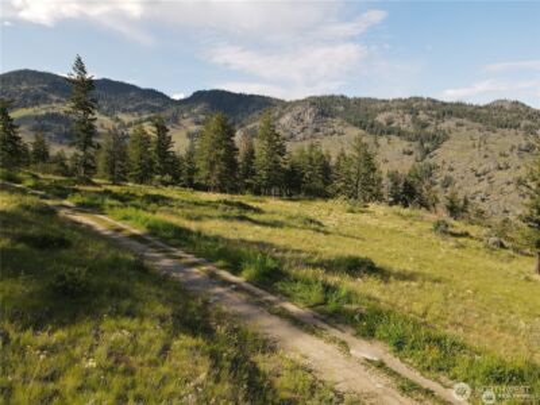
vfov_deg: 56.8
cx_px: 270
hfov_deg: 71.6
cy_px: 202
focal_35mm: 24
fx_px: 374
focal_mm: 4.5
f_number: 2.8
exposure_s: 1/400
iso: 100
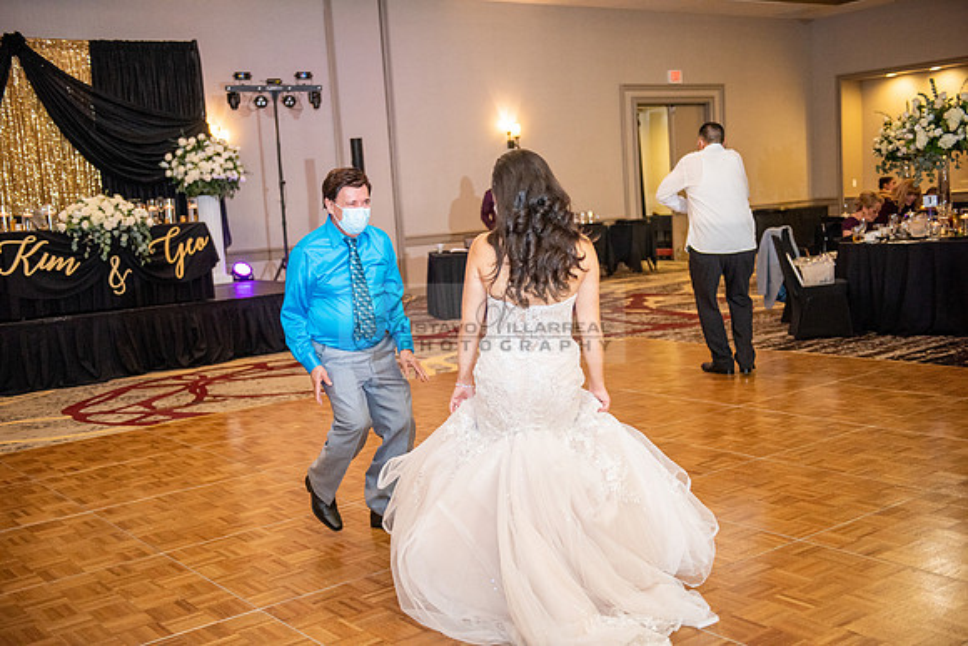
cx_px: 484
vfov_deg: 31.9
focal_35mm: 42
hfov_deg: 46.4
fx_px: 1130
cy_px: 323
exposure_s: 1/250
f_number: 2.8
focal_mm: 42
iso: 1600
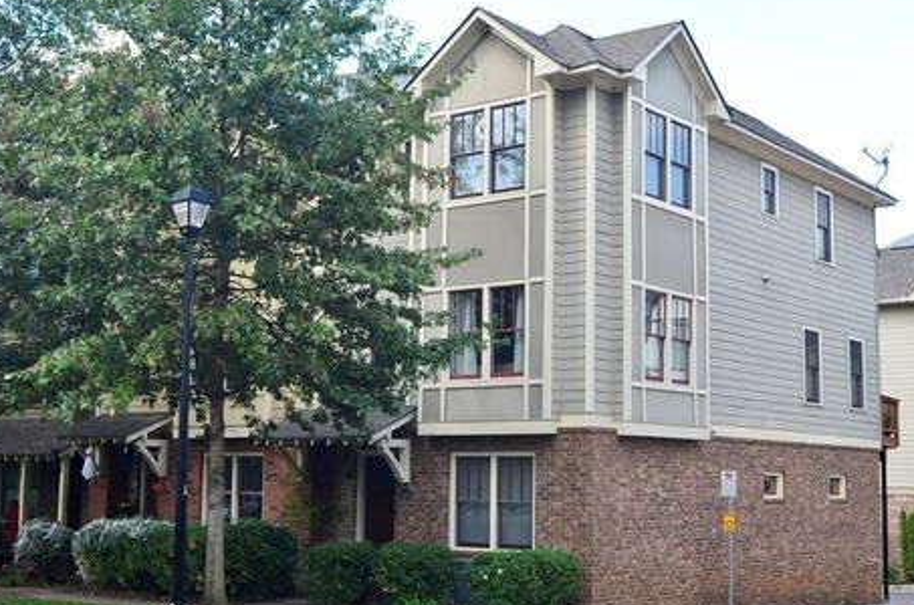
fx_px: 1343
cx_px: 490
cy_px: 304
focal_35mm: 53
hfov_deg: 37.6
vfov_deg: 25.4
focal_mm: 32
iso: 400
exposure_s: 1/100
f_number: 10
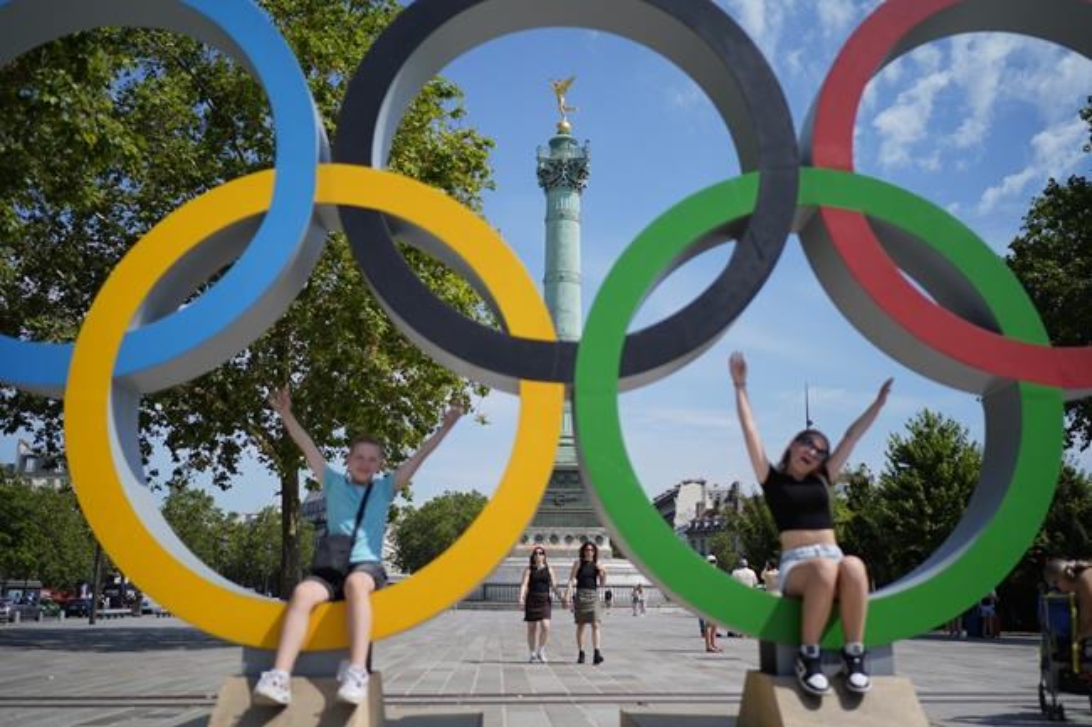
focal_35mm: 35
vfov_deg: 37.8
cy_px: 364
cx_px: 546
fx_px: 1061
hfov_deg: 54.4
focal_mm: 35
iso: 125
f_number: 1.4
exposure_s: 1/16000
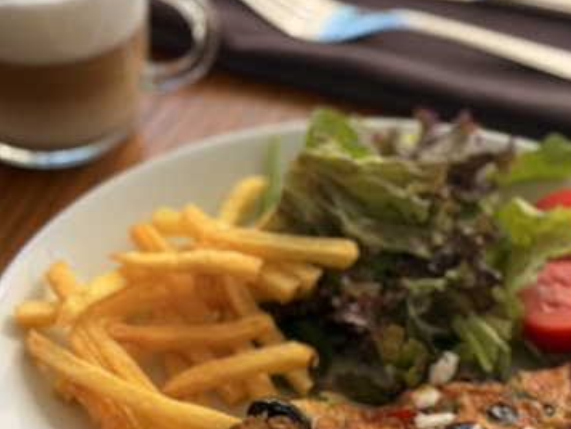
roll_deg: -1.5
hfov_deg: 16.4
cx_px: 249
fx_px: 1979
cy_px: 362
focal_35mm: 120
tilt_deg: -43.4
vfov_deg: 12.3
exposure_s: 1/652
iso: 80
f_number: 1.78
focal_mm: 6.76
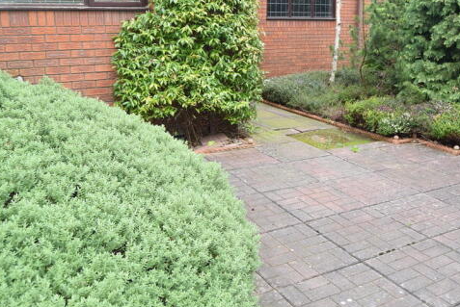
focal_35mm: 37
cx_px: 294
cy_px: 104
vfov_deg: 35.7
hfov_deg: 51.2
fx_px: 473
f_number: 4.5
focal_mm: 18
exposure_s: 1/60
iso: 100
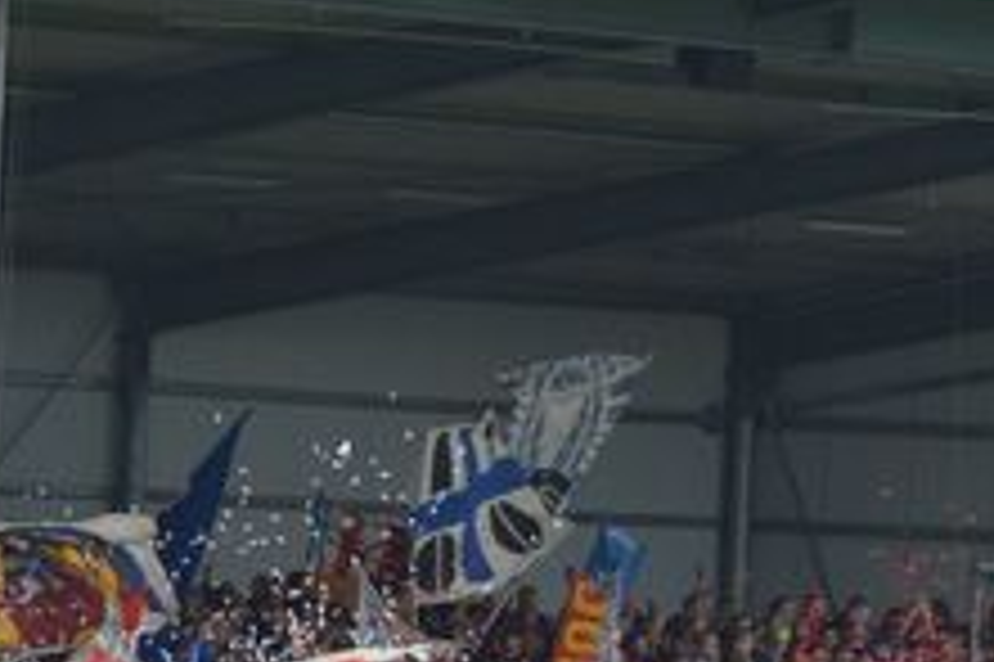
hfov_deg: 6.5
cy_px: 705
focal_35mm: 317
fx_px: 8746
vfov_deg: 4.3
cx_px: 135
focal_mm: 82
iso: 400
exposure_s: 1/1000
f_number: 4.5
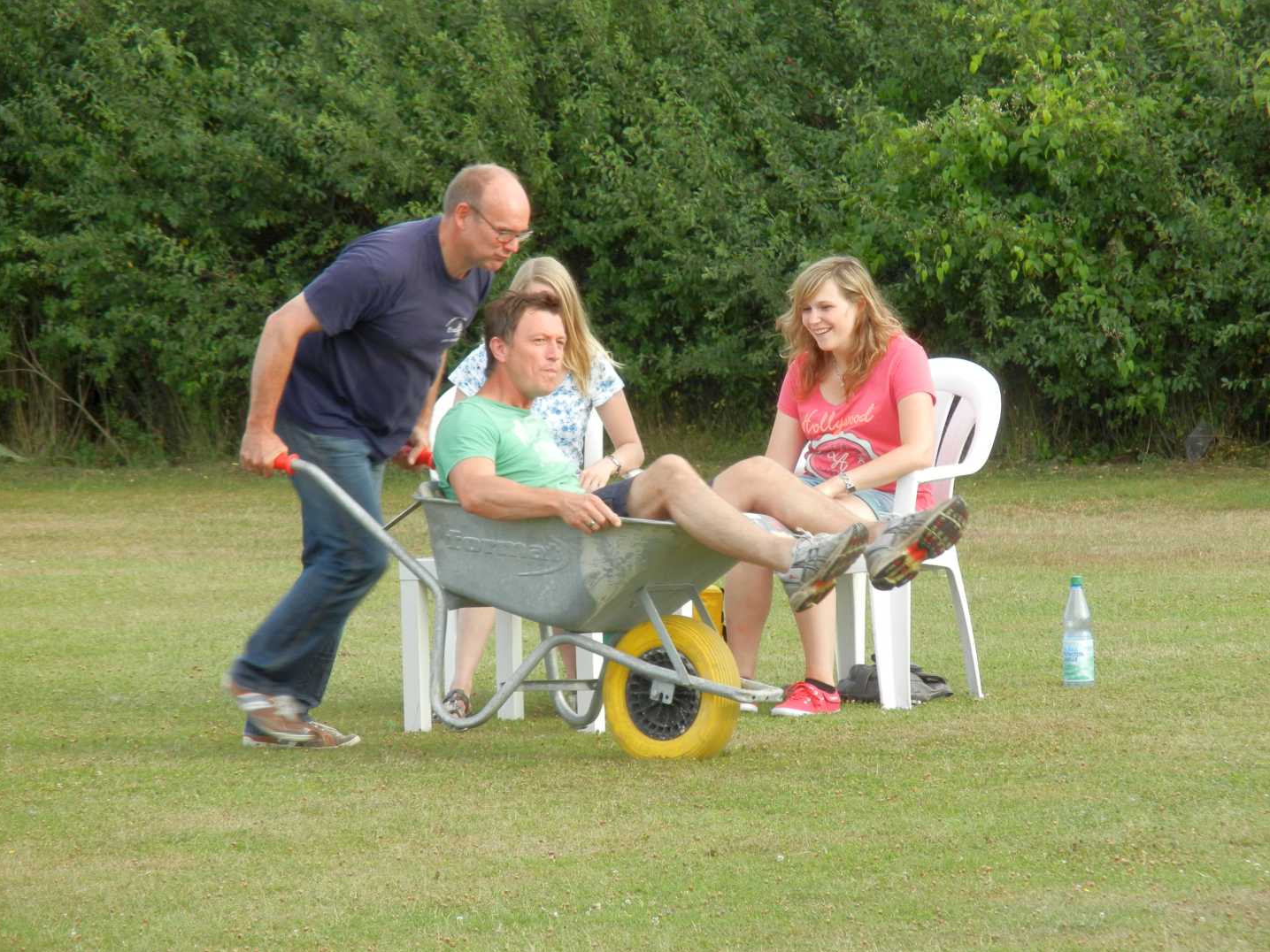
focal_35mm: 301
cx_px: 634
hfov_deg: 6.6
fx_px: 11042
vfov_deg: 4.9
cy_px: 477
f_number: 5.6
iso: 160
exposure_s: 1/112
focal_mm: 54
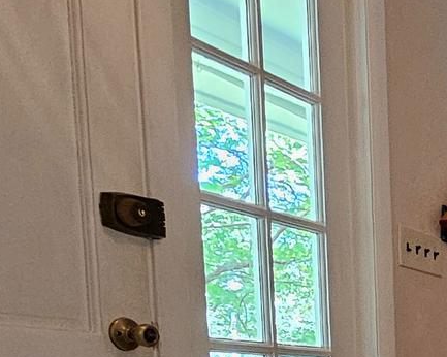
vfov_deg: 22.0
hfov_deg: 19.6
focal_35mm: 60
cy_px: 502
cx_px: 868
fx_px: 793
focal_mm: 2.2
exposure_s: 1/60
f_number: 2.2
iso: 320
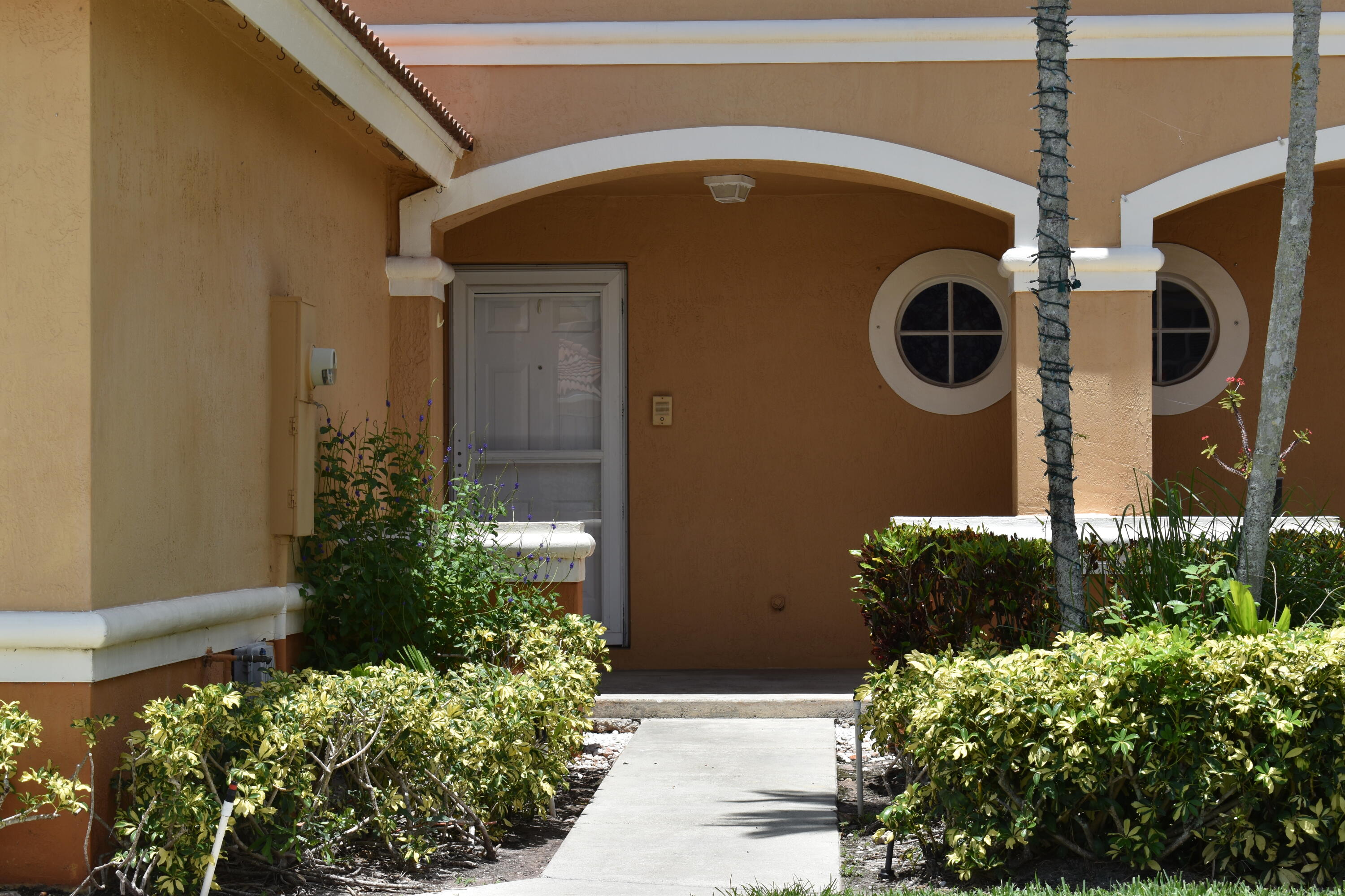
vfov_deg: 16.6
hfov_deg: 24.6
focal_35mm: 82
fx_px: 3082
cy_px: 448
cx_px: 672
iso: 100
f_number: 8
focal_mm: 55
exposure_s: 1/250
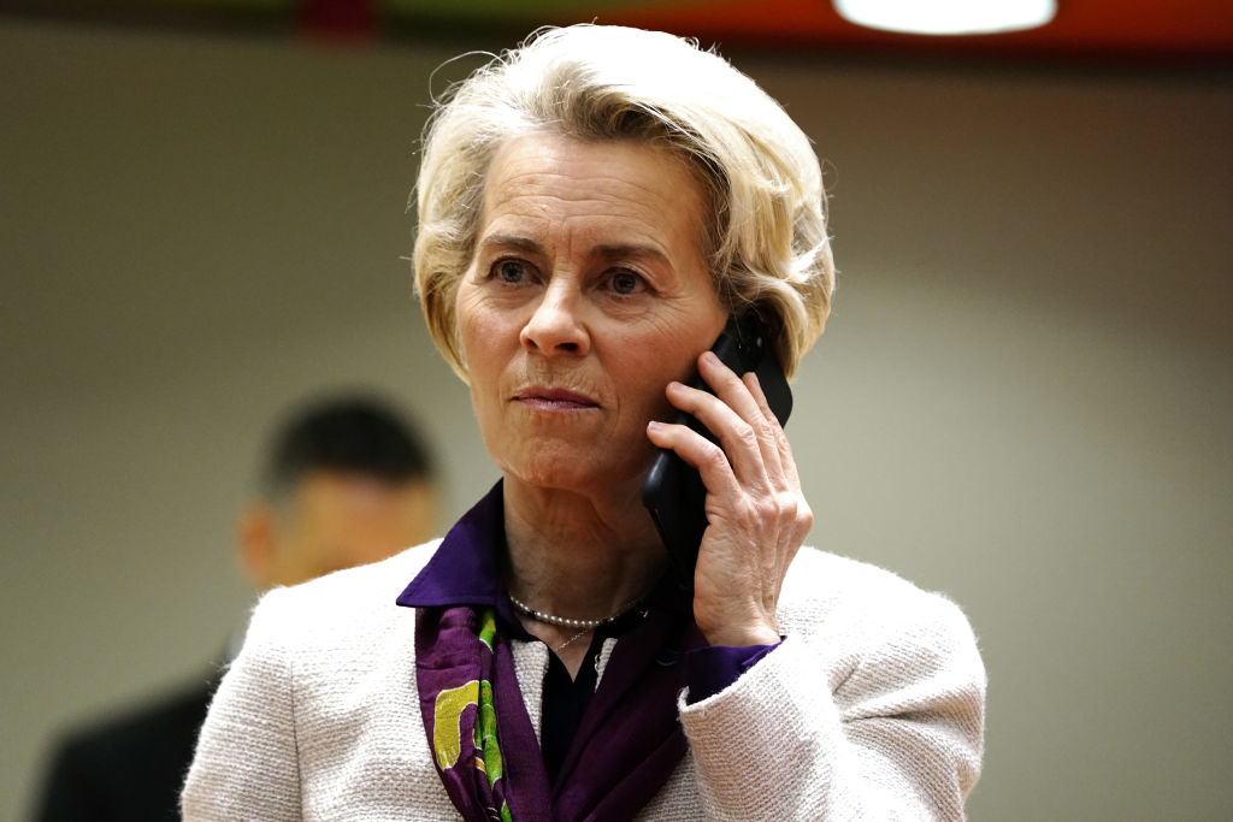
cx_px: 616
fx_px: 10892
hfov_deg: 6.5
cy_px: 411
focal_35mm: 318
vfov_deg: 4.3
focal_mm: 318
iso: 5000
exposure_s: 1/200
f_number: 6.3
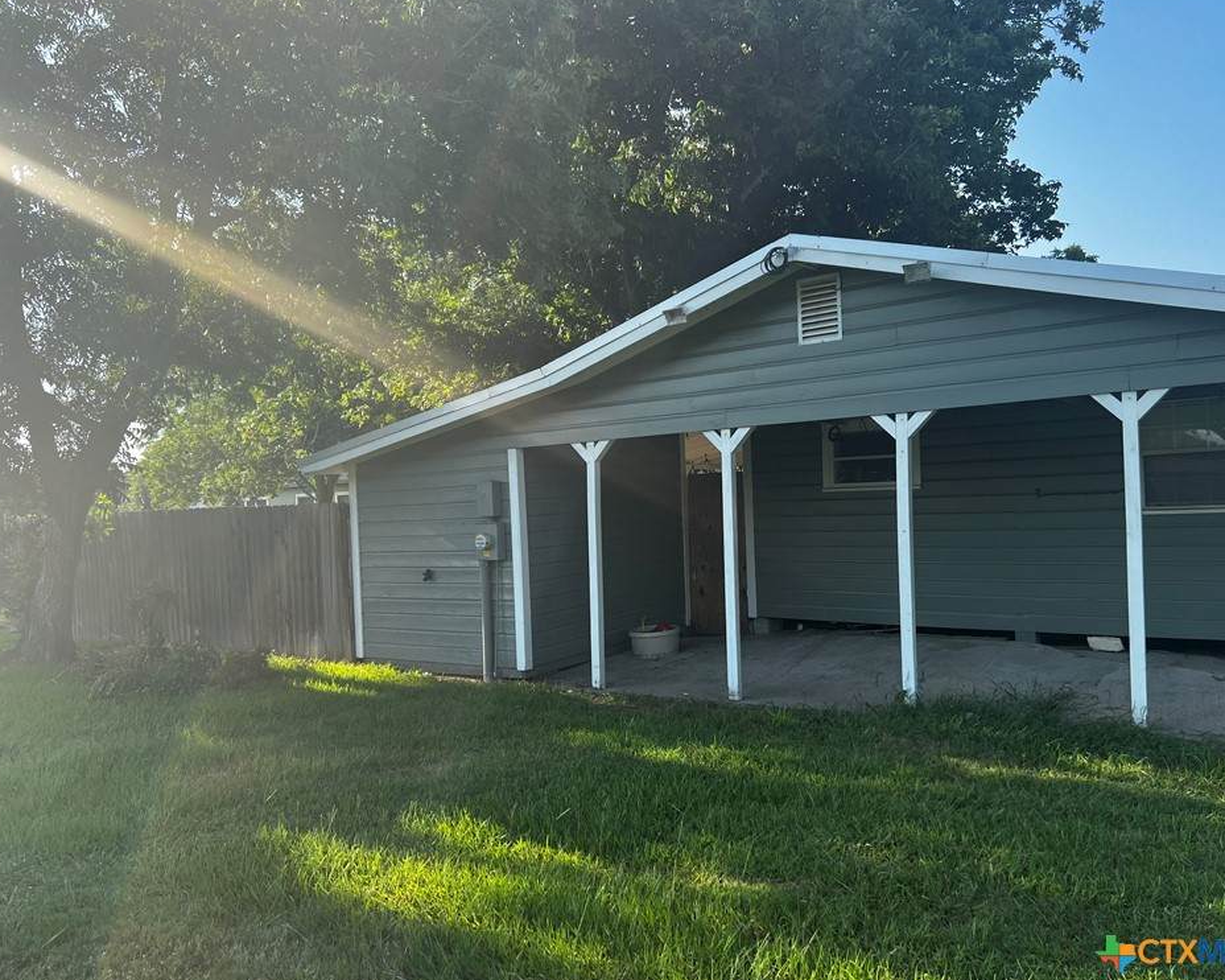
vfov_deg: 51.5
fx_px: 1015
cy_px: 493
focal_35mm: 28
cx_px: 612
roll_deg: +2.9
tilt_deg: +0.2
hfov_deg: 62.2
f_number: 1.5
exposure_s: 1/1209
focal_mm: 5.7
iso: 50
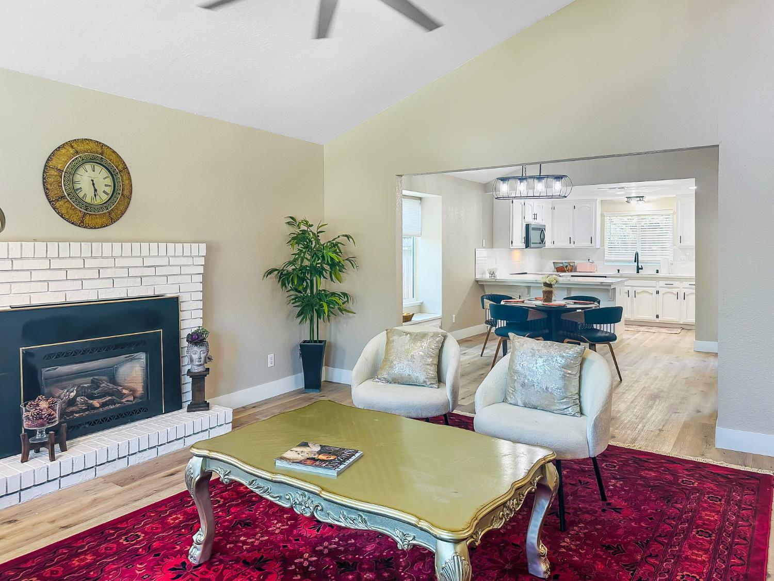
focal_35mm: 24
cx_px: 387
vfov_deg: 56.8
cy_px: 290
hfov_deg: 71.6
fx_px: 537
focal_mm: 6.86
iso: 160
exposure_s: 1/120
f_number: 1.8
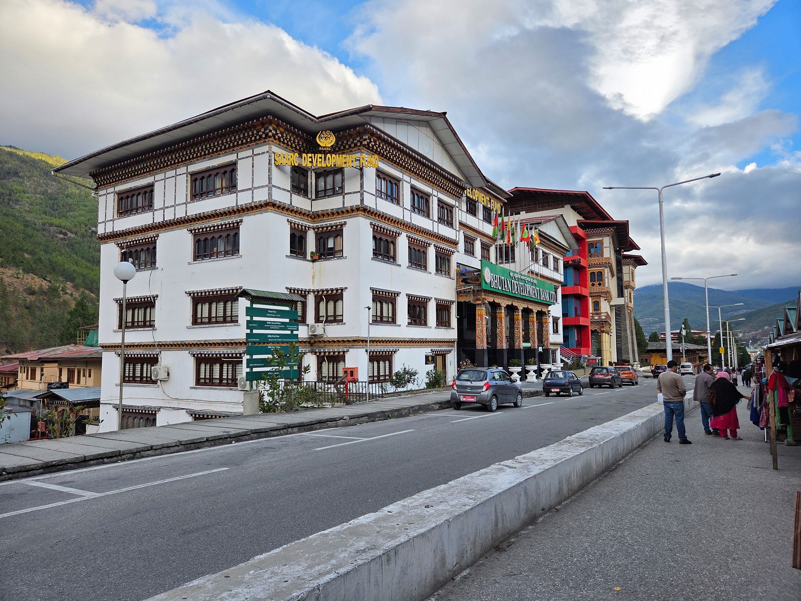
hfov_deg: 73.9
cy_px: 300
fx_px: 532
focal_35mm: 23
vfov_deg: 58.9
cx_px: 400
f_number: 1.8
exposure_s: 1/2302
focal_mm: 5.4
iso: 80
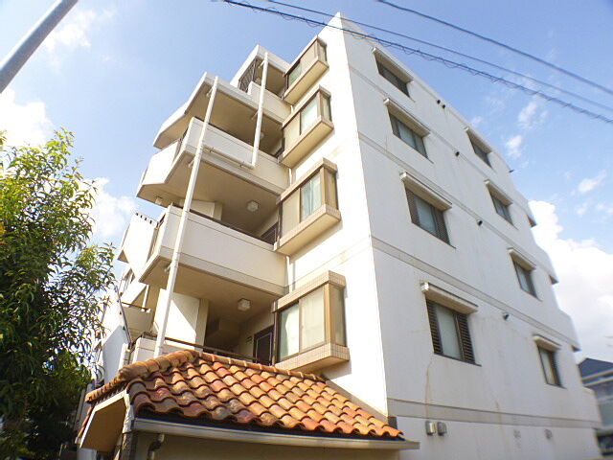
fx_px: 567
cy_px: 230
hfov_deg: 56.8
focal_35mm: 32
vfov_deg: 44.2
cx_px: 306
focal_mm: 5.7
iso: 100
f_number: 2.9
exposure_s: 1/500
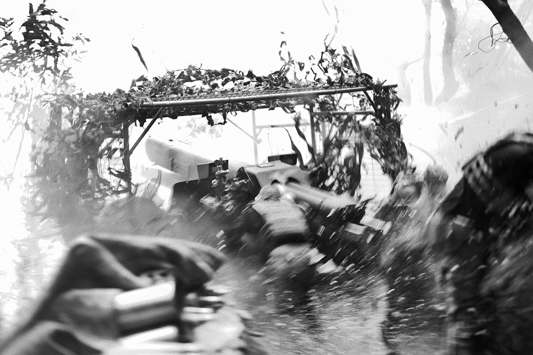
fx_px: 740
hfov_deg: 39.6
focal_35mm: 50
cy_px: 178
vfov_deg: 27.0
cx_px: 266
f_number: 1.2
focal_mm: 50
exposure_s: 1/125
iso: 80
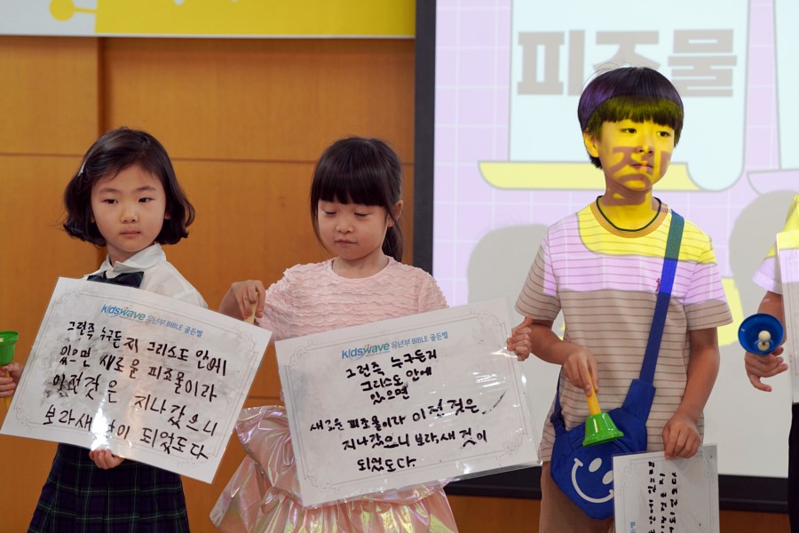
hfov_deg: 20.0
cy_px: 266
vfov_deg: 13.4
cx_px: 400
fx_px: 2264
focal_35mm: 102
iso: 640
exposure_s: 1/160
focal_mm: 102
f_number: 4
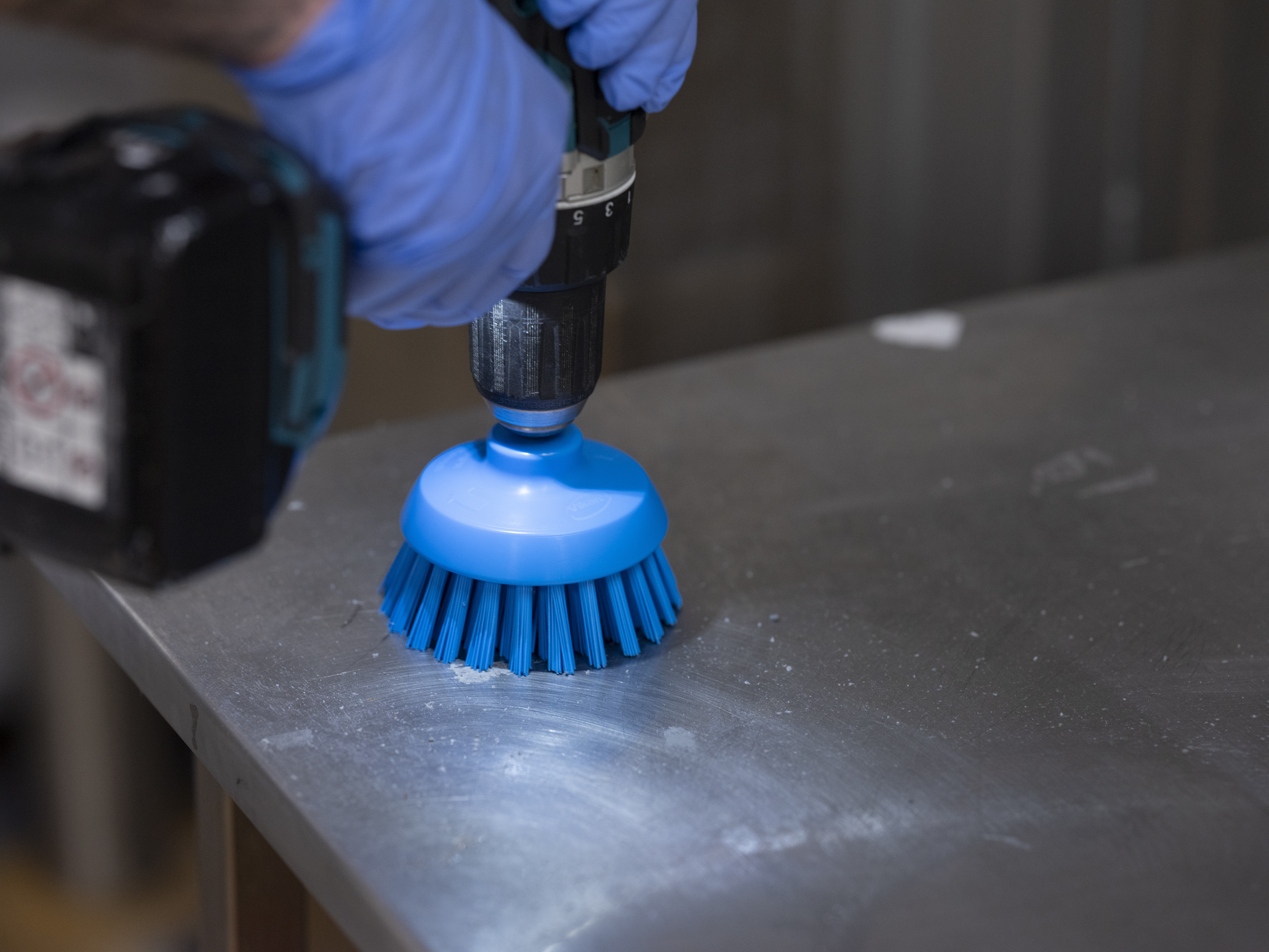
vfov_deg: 17.0
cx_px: 634
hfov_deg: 22.5
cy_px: 476
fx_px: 3189
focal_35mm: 87
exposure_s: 1/125
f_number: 3.6
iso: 1000
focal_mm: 110
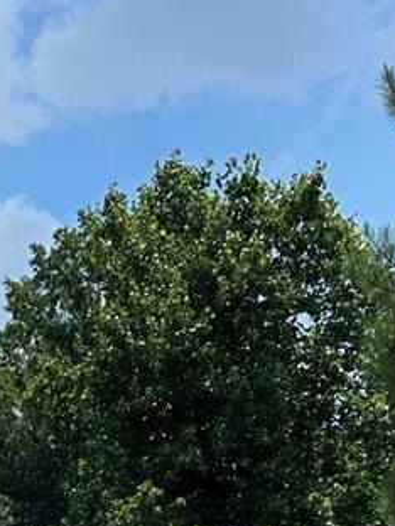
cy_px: 848
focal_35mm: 128
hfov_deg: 11.4
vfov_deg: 14.2
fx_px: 1947
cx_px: -71
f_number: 1.5
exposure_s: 1/2841
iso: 50
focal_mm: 5.7
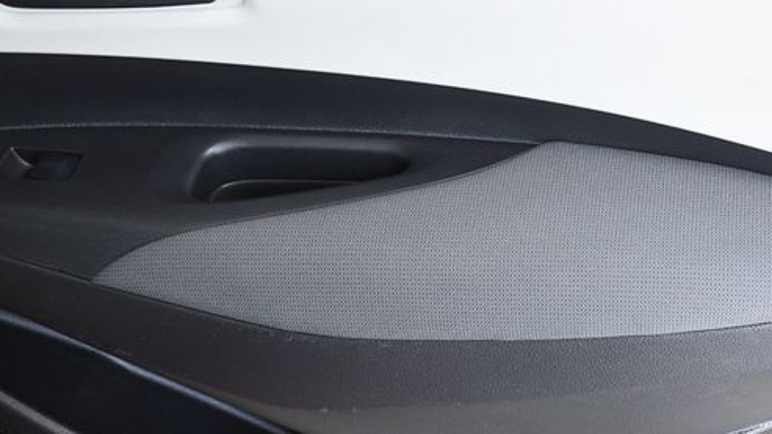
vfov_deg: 11.8
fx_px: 2087
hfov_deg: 20.9
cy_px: 141
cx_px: 423
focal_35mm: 102
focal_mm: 50
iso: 2500
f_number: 6.3
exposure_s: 1/160
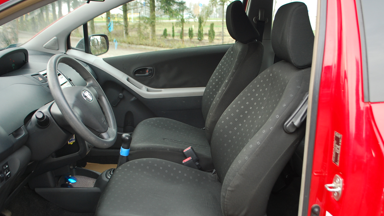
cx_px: 208
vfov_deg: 33.7
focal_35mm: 35
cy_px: 126
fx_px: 356
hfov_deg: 56.5
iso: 320
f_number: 3.8
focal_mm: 20
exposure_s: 1/60
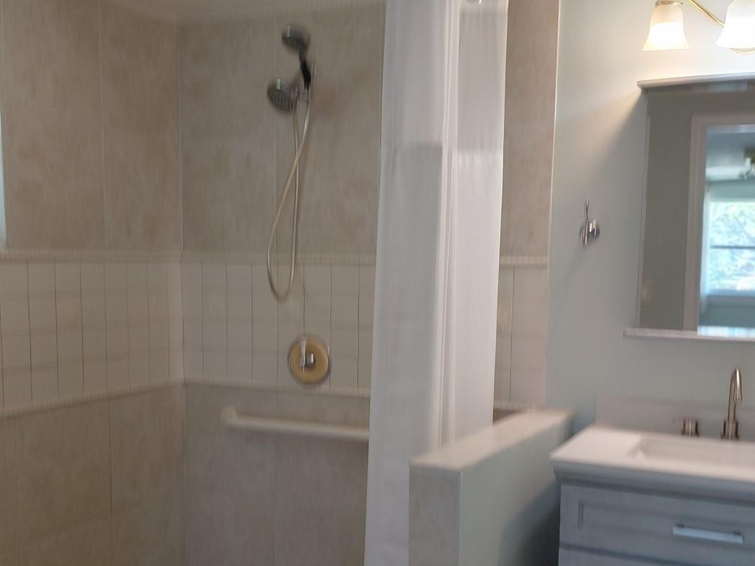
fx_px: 829
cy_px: 379
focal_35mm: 38
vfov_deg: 37.3
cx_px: 381
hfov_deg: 49.0
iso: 64
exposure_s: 1/60
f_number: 1.8
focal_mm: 4.69
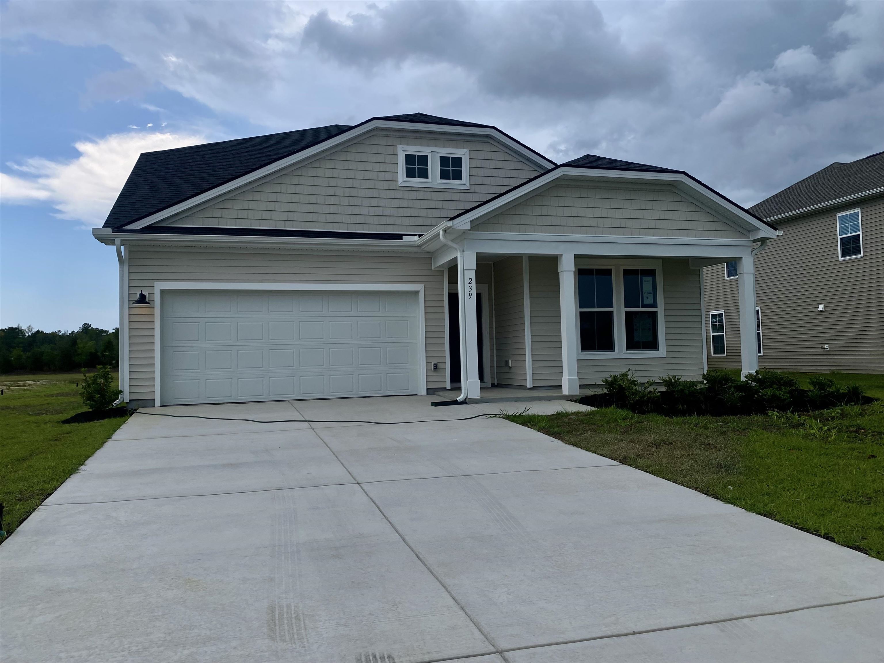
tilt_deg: +6.0
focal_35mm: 26
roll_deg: -0.4
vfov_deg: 53.1
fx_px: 664
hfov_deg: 67.3
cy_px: 332
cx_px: 442
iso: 32
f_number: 1.8
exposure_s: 1/2625
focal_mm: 4.25
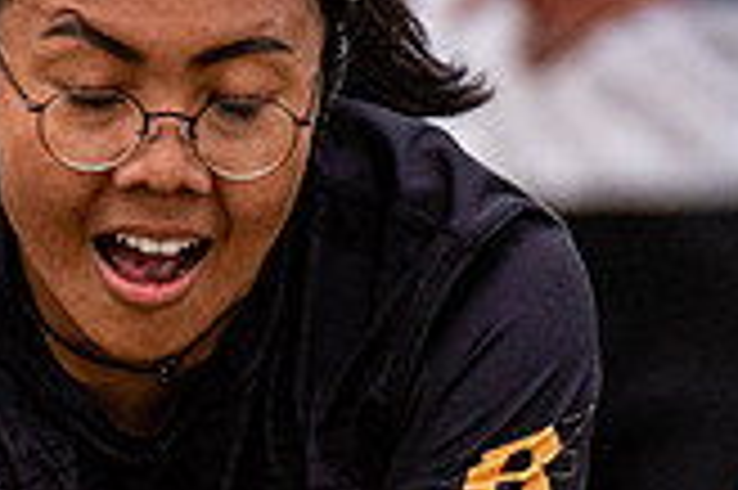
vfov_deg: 0.4
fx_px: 69568
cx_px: 394
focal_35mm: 3397
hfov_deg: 0.6
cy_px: 325
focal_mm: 400
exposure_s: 1/1000
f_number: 4
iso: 1000
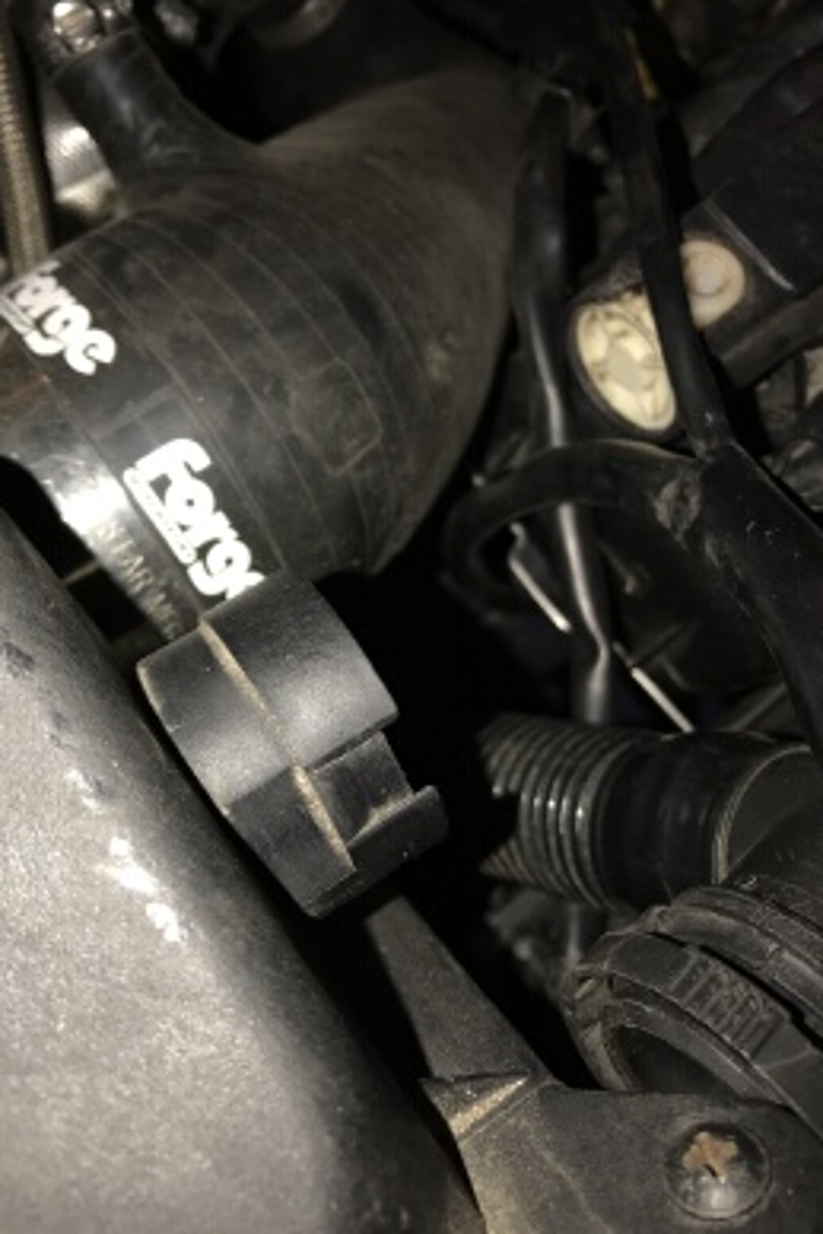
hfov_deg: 43.6
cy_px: 601
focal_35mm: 30
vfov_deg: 61.9
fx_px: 1028
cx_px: 372
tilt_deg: -69.0
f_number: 1.8
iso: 20
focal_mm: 3.99
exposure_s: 1/124
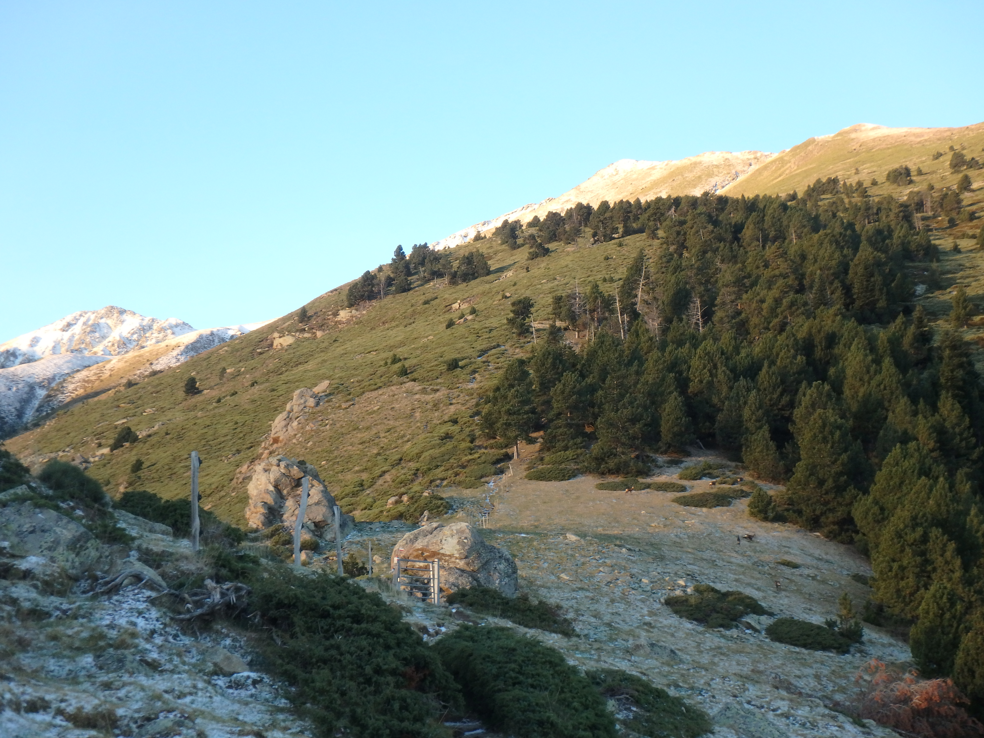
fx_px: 1393
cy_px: 369
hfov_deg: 38.9
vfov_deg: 29.7
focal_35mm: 49
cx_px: 492
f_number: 5.2
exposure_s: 1/80
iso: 200
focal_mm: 8.7
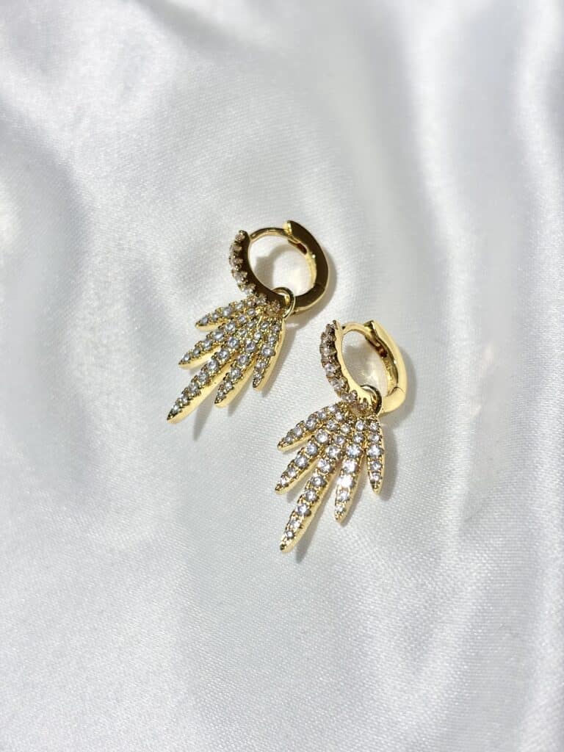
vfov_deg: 36.8
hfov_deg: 28.0
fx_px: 1130
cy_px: 376
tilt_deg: -51.1
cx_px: 282
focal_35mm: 52
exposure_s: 1/355
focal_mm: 5.96
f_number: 1.6
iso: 32
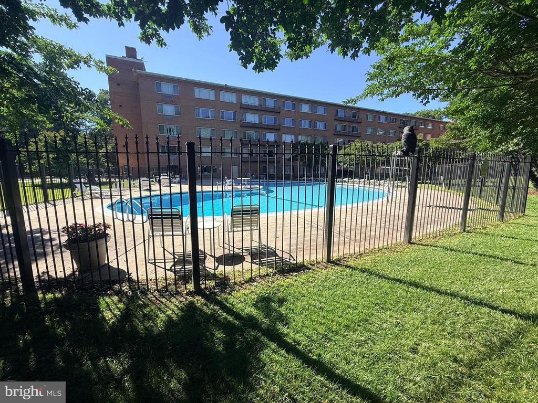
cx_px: 269
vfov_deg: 85.7
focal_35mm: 14
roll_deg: -0.4
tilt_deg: -8.5
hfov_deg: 102.1
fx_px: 218
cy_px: 202
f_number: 2.2
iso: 50
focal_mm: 2.22
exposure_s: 1/1259
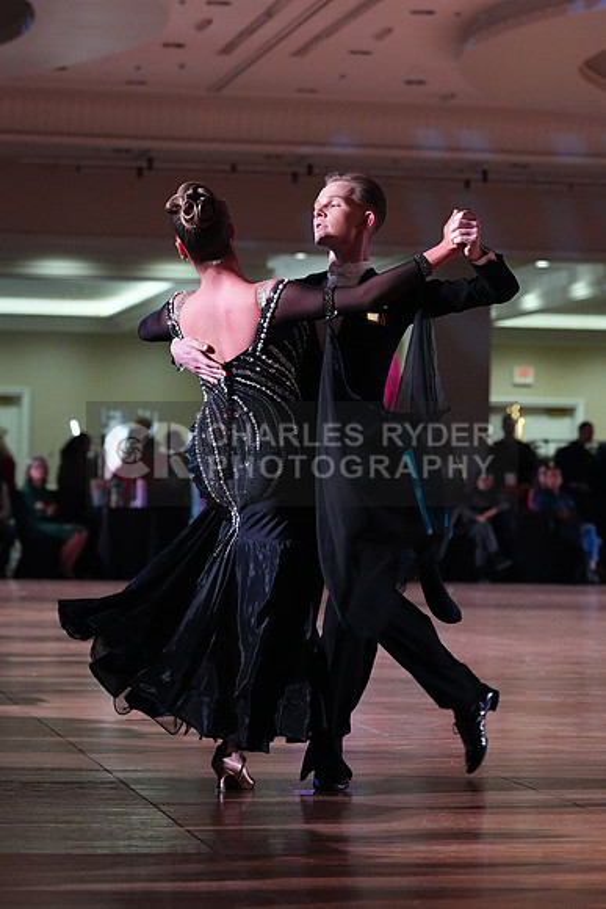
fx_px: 3053
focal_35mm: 121
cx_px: 303
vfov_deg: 16.9
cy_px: 454
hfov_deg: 11.3
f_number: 5
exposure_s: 1/400
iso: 8000
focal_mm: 121
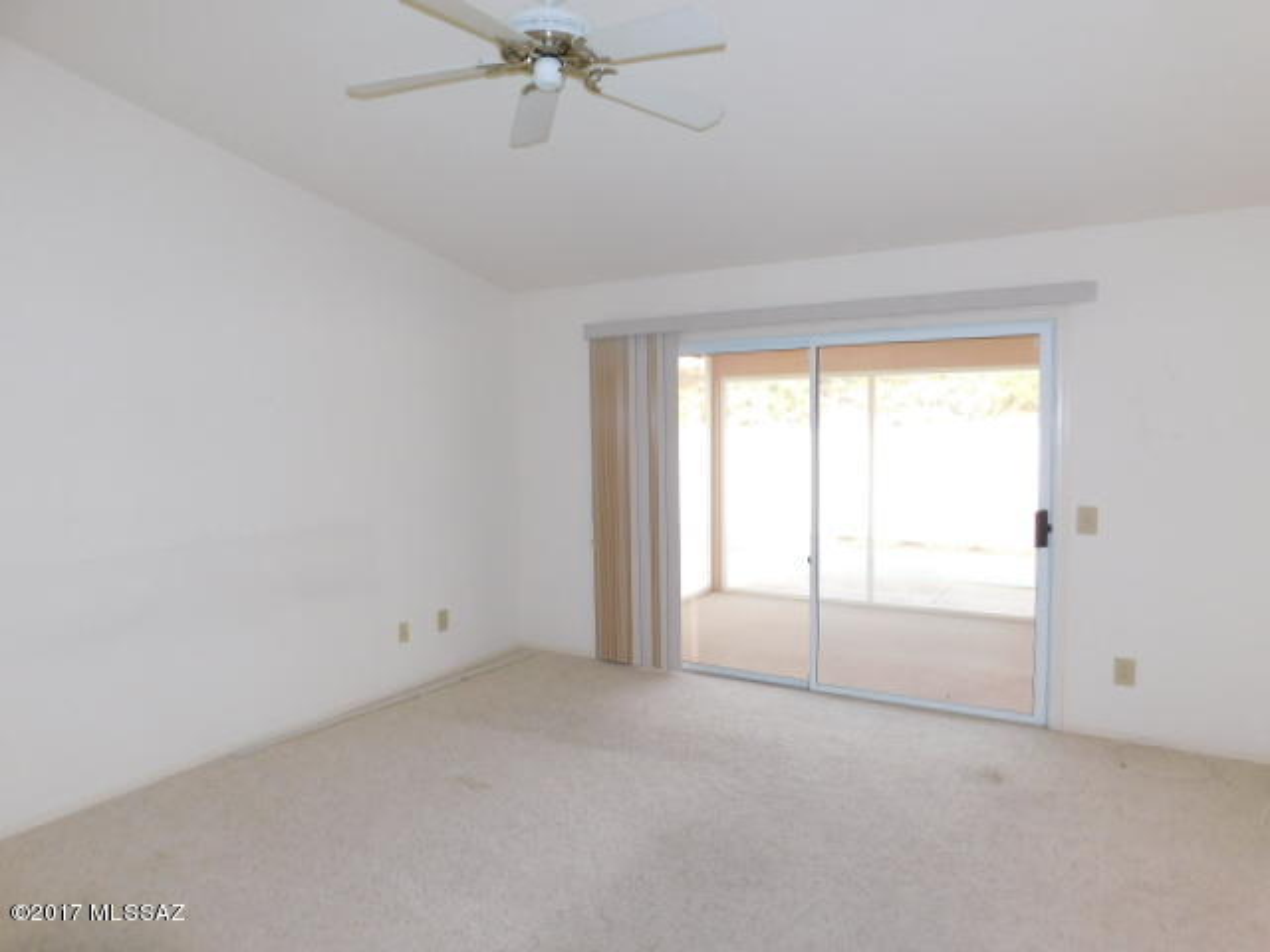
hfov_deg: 73.9
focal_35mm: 23
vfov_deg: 58.9
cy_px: 476
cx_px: 635
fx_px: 844
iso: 160
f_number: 3
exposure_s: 1/30
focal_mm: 4
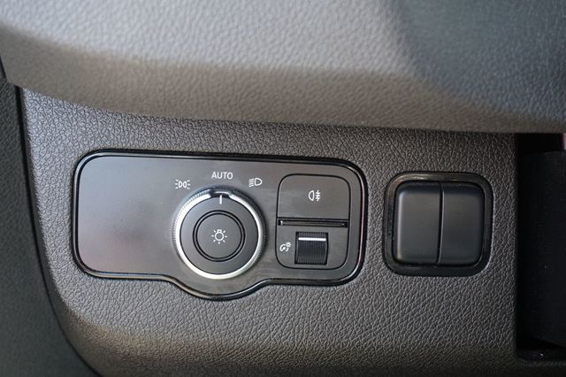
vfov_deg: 28.0
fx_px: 754
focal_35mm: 48
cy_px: 188
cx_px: 283
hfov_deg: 41.1
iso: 400
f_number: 5
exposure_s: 1/60
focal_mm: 32
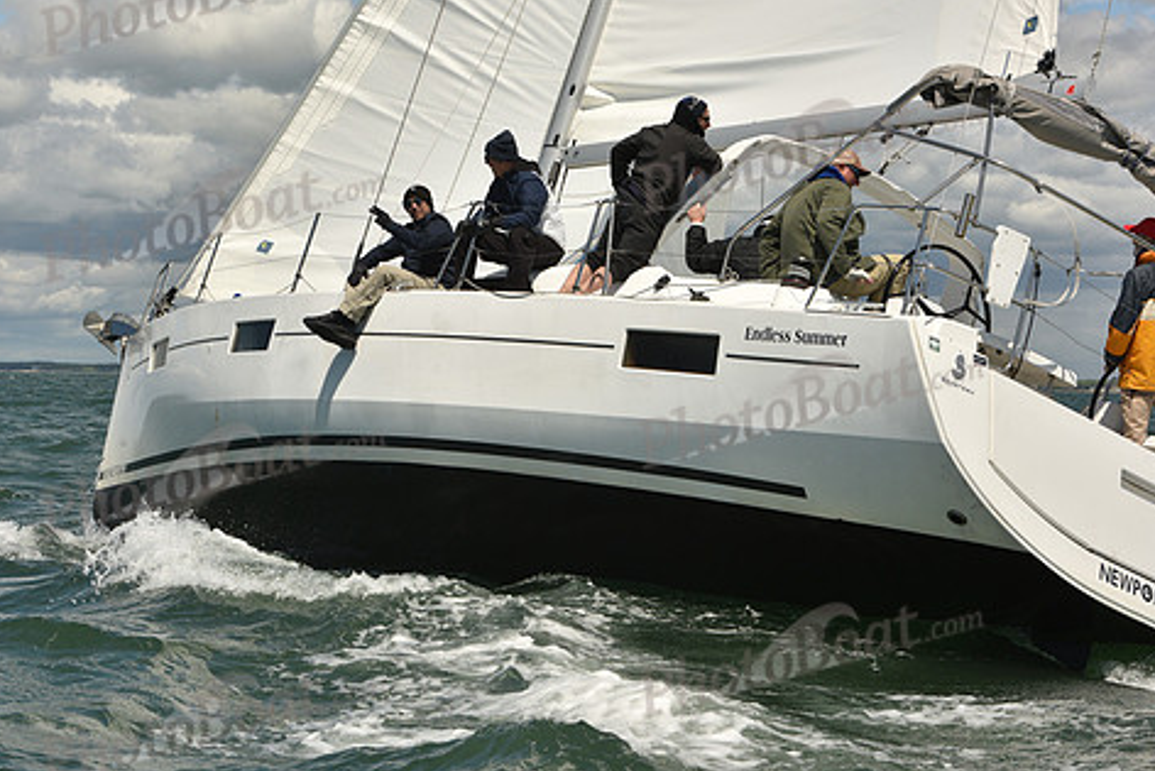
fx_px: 2760
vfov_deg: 15.9
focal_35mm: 86
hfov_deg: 23.6
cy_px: 312
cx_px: 514
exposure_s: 1/800
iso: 320
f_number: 13
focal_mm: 70
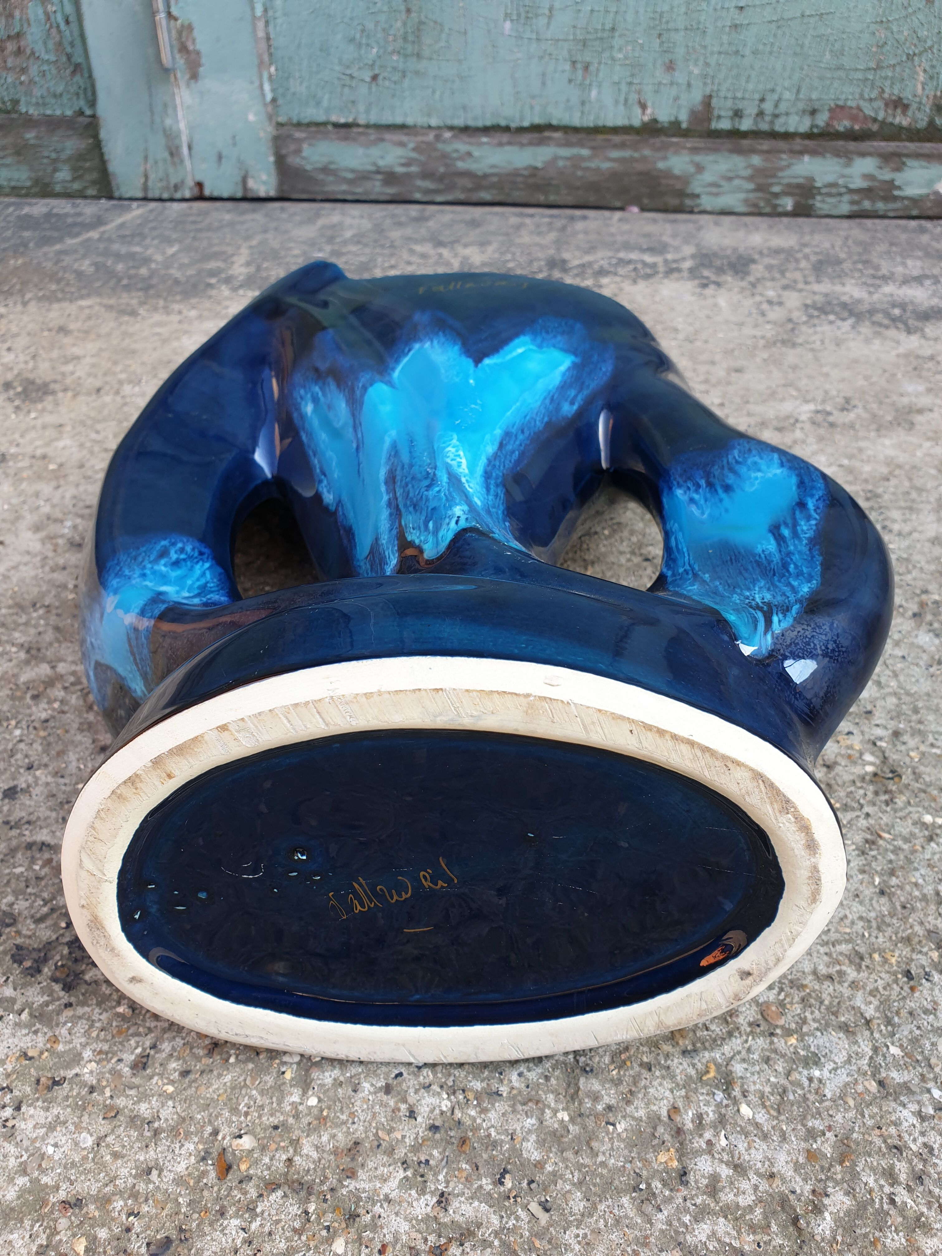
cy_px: 628
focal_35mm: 26
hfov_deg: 53.1
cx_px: 471
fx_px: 943
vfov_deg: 67.3
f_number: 2.4
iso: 50
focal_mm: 4.3
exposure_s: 1/132
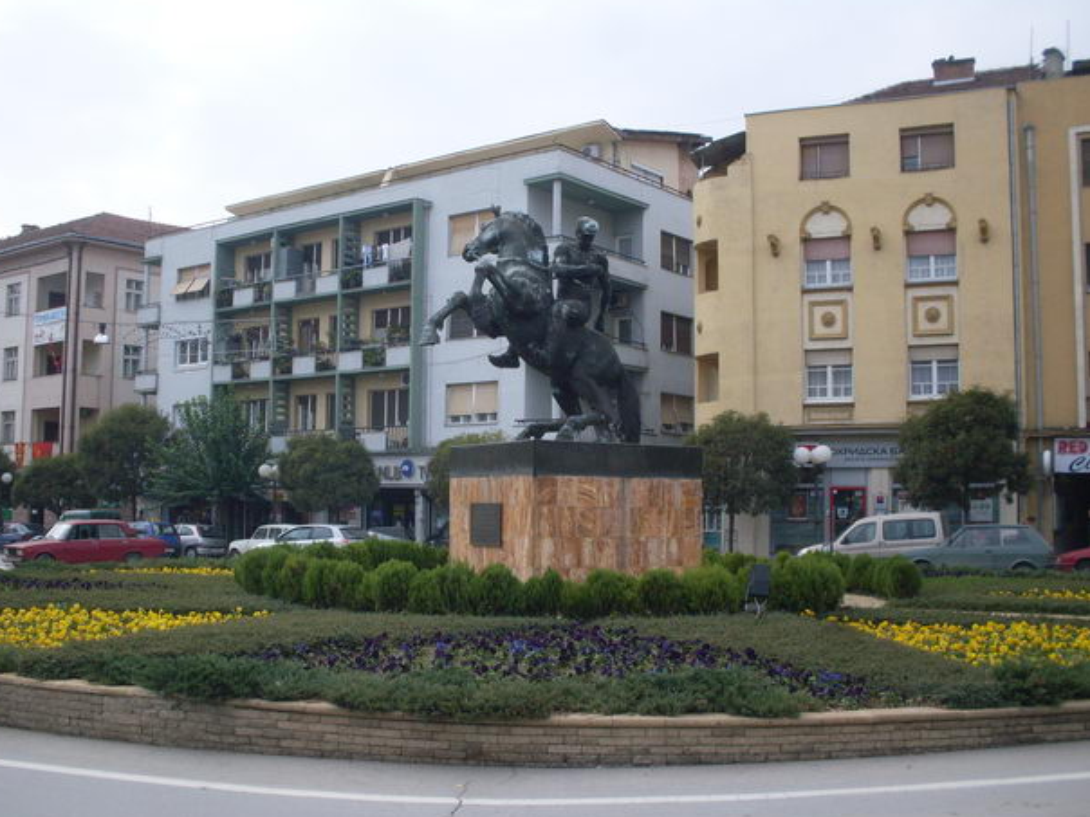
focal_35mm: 39
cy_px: 410
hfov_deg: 47.9
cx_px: 534
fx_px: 1228
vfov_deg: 36.8
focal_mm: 6.3
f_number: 8.4
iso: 80
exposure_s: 1/125
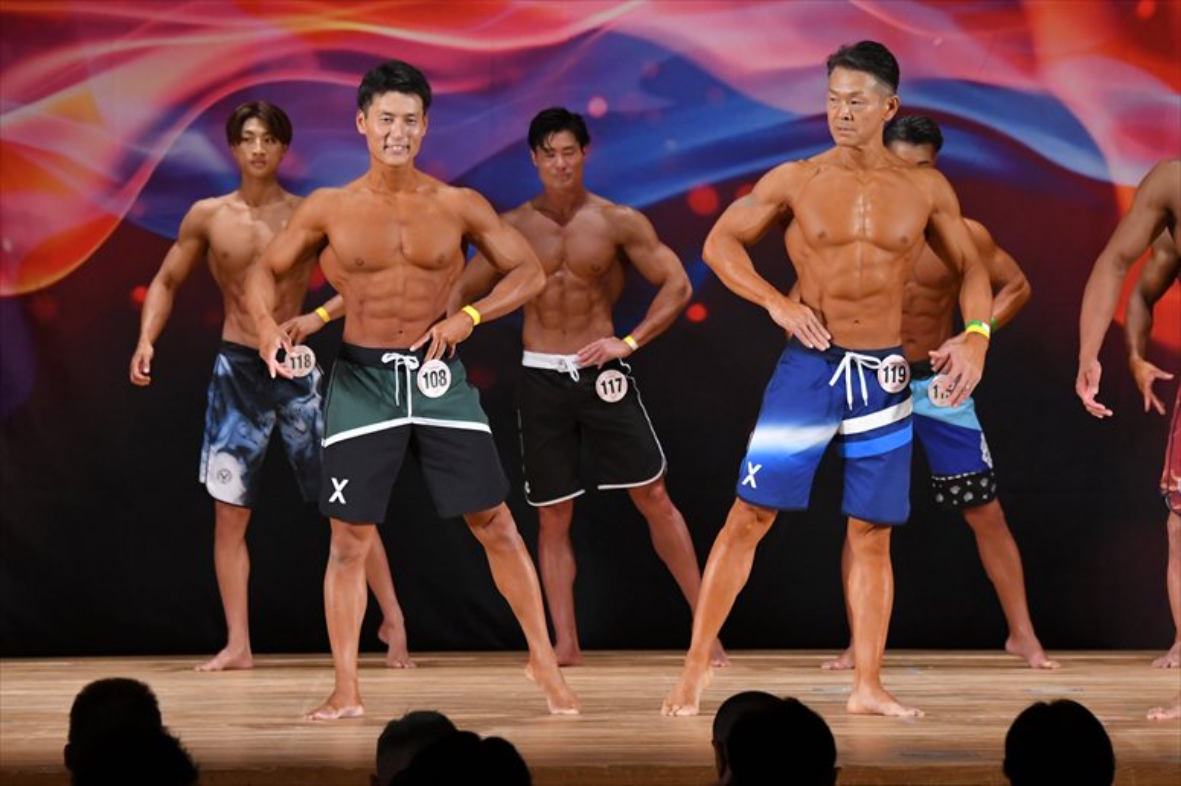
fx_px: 7378
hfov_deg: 9.2
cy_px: 393
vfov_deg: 6.1
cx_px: 590
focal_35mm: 225
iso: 3200
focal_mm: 150
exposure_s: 1/400
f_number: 5.6
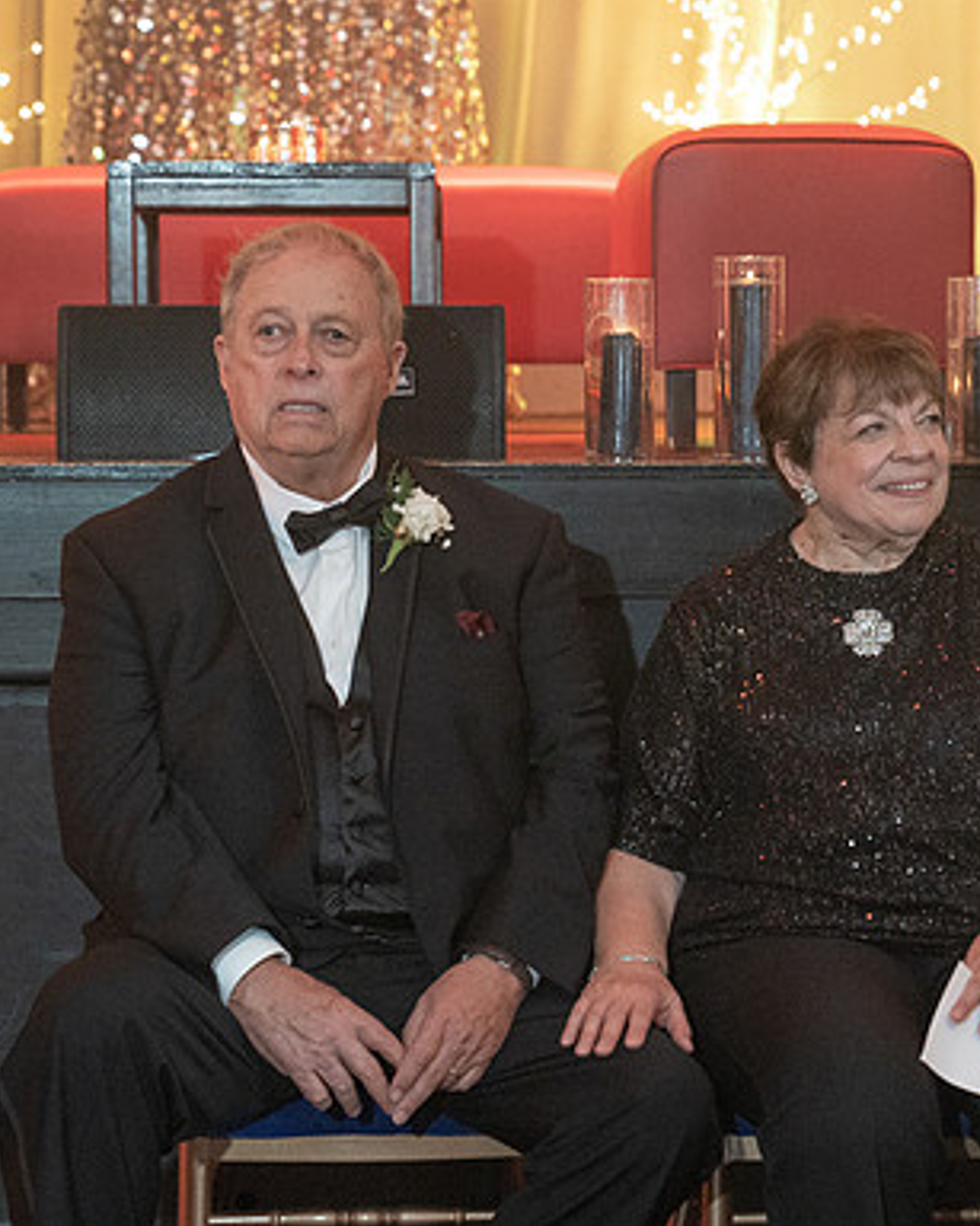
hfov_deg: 12.1
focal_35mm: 127
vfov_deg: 15.2
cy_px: 613
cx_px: 691
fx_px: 4606
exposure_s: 1/100
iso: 4000
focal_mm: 70
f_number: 4
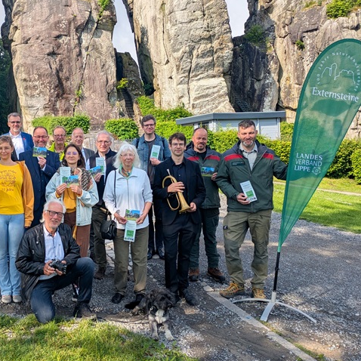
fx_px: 437
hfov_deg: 43.3
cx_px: 85
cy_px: 173
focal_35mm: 37
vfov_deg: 44.9
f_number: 1.9
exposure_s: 1/1225
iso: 41
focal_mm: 5.4
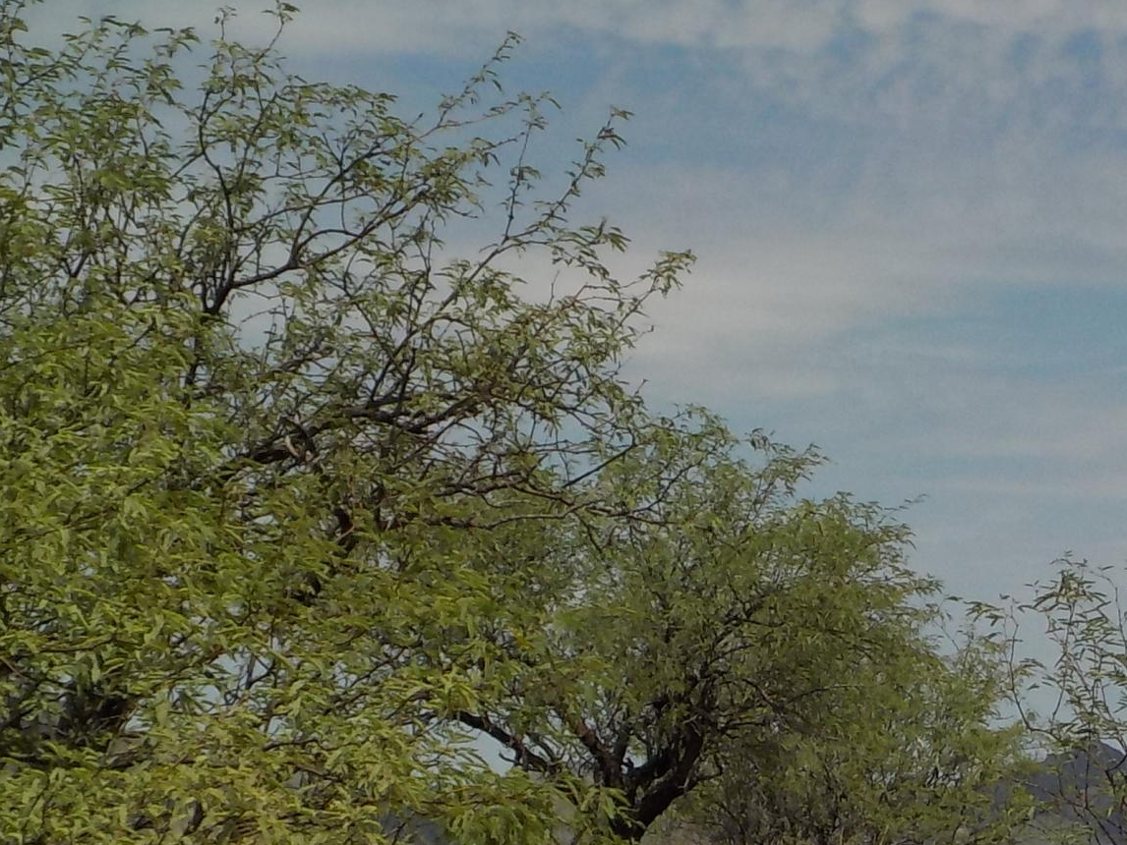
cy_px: 872
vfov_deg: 11.9
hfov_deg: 15.8
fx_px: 4005
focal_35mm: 123
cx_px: 1073
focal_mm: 6.4
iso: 125
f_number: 4.2
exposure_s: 1/1600
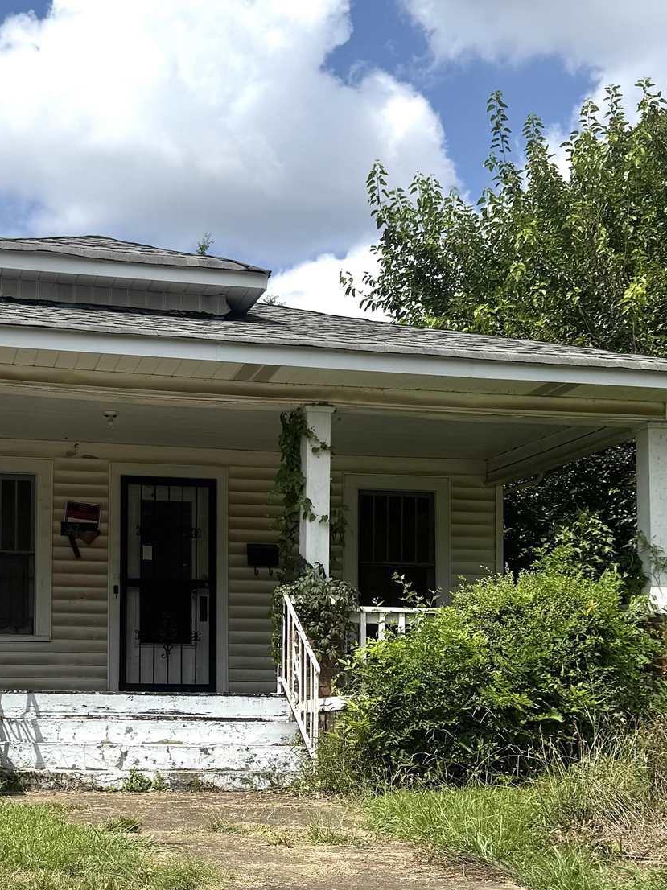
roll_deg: -0.7
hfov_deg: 28.6
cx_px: 164
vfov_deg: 37.5
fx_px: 1285
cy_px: 631
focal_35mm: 50
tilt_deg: +2.4
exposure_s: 1/5814
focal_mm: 6.76
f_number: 1.78
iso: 80
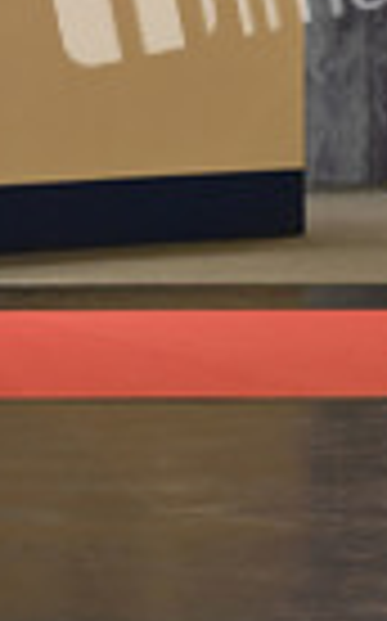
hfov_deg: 6.3
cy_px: -266
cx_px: -133
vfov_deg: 9.9
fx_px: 3500
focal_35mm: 207
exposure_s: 1/250
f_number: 2.8
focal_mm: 70
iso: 400
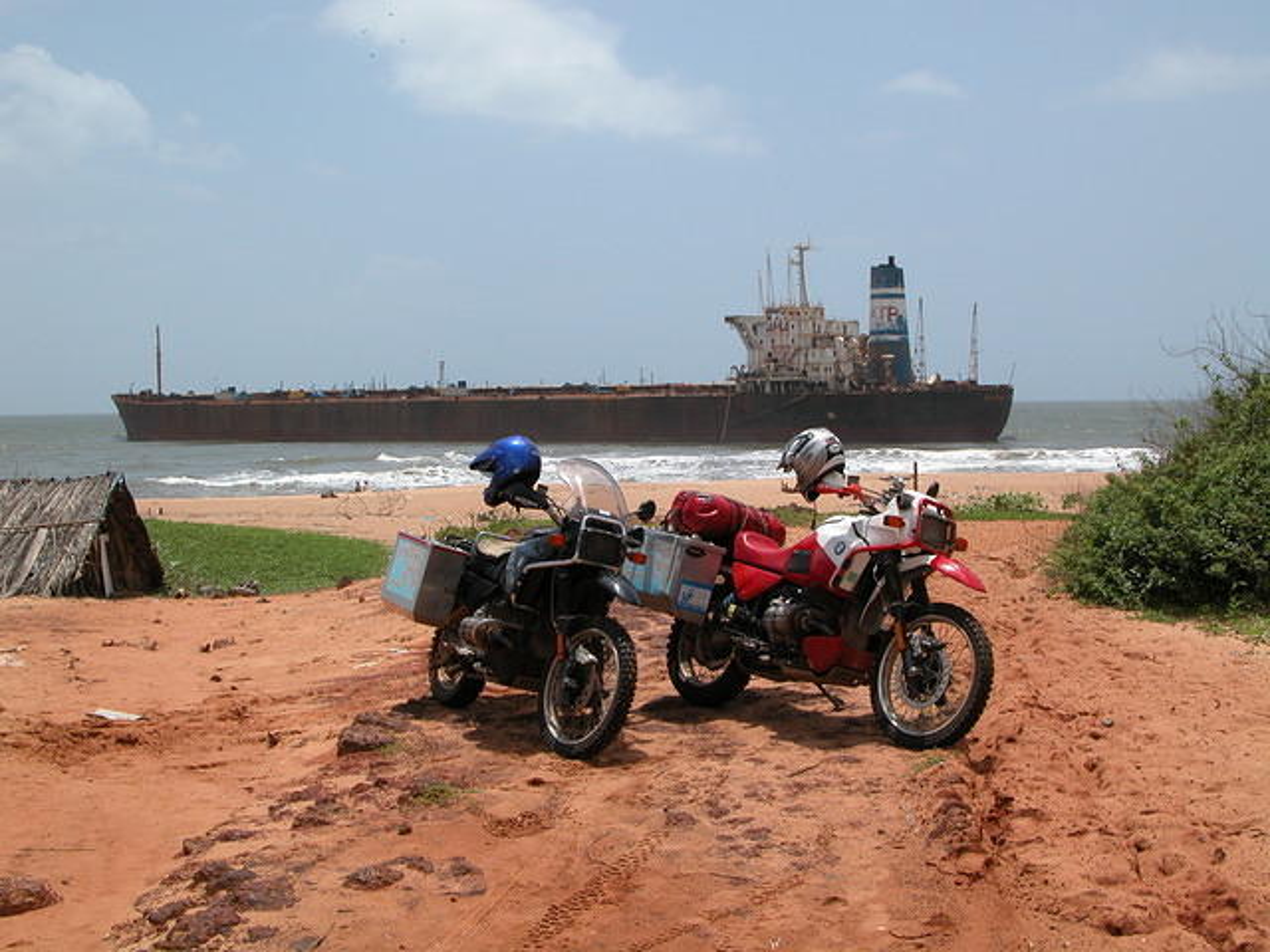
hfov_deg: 38.2
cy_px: 476
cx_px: 635
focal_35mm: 50
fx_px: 1834
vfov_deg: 29.1
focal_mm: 12.7
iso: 100
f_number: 7.6
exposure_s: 1/438
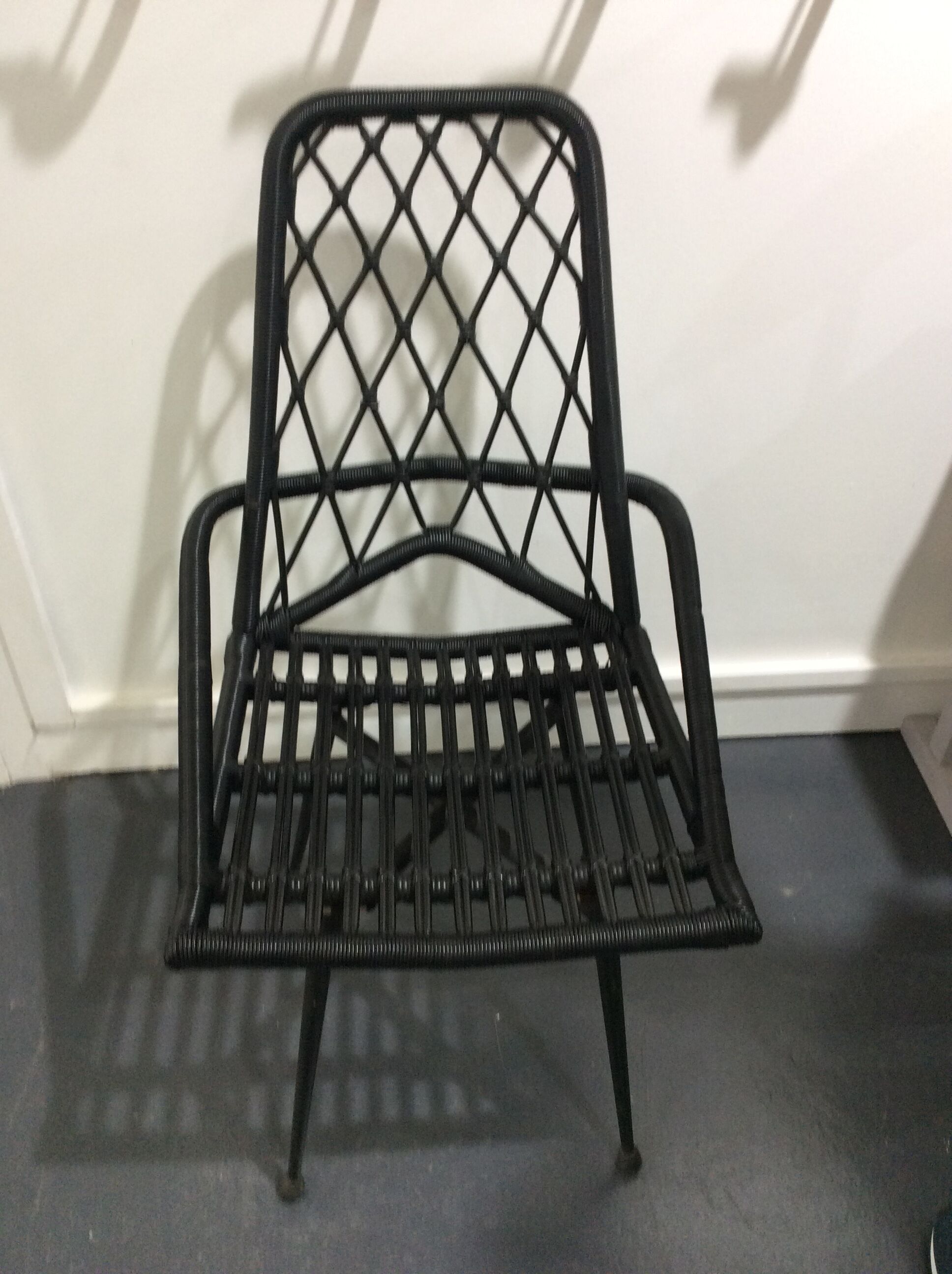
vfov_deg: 56.9
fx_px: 1177
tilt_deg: -43.4
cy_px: 637
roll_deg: -0.7
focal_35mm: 32
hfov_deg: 44.1
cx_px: 476
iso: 64
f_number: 2.4
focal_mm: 3.3
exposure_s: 1/25
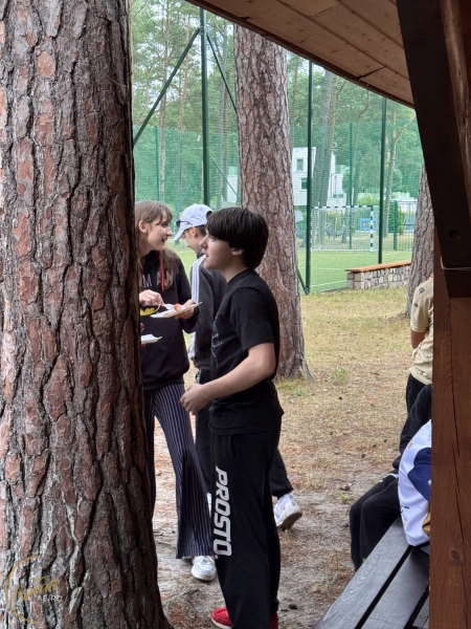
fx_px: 871
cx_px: 236
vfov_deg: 39.7
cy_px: 314
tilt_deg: -5.6
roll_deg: -0.2
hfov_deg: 30.3
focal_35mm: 48
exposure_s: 1/33
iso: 250
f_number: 1.78
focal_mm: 6.76
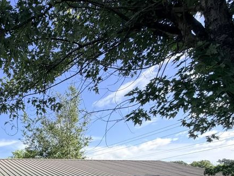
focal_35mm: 33
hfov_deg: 47.2
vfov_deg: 36.2
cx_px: 6
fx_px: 223
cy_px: 195
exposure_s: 1/664
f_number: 2.2
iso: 40
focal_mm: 2.22
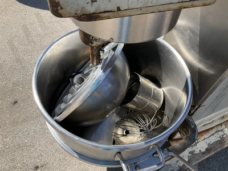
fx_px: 191
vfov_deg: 48.2
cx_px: 114
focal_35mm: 29
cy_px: 86
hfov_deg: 61.7
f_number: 1.8
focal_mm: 3
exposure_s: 1/1035
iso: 25
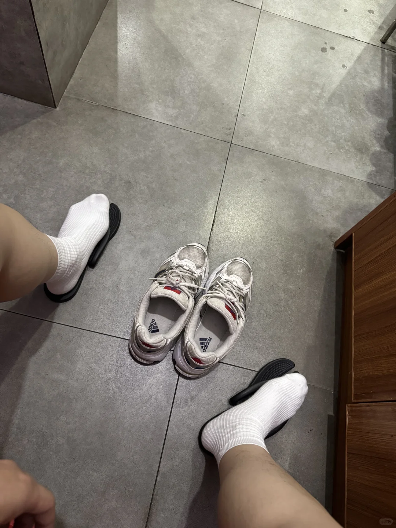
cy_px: 264
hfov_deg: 56.8
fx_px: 366
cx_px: 198
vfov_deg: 71.6
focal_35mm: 24
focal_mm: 6.76
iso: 800
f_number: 1.78
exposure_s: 1/50
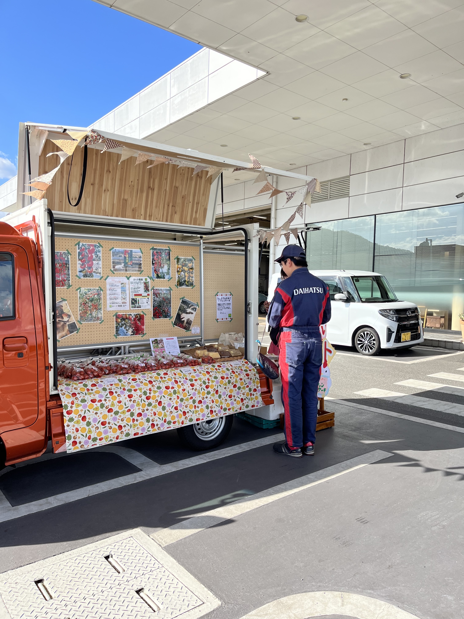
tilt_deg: -2.7
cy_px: 310
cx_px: 232
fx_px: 465
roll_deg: -1.6
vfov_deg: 67.3
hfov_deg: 53.1
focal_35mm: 26
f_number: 1.6
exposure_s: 1/1957
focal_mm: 5.1
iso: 50
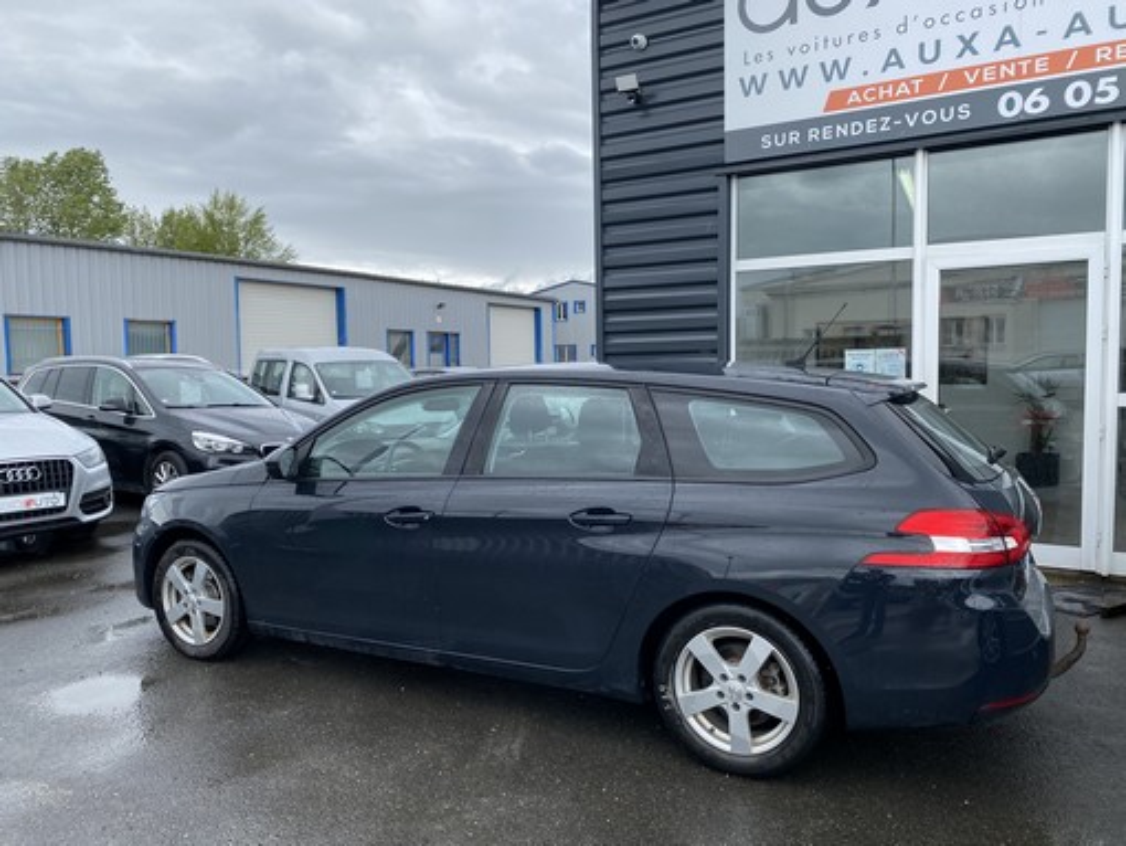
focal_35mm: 26
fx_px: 846
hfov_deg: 67.3
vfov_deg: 53.1
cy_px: 423
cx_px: 563
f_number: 1.8
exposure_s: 1/1727
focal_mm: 4.25
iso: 32
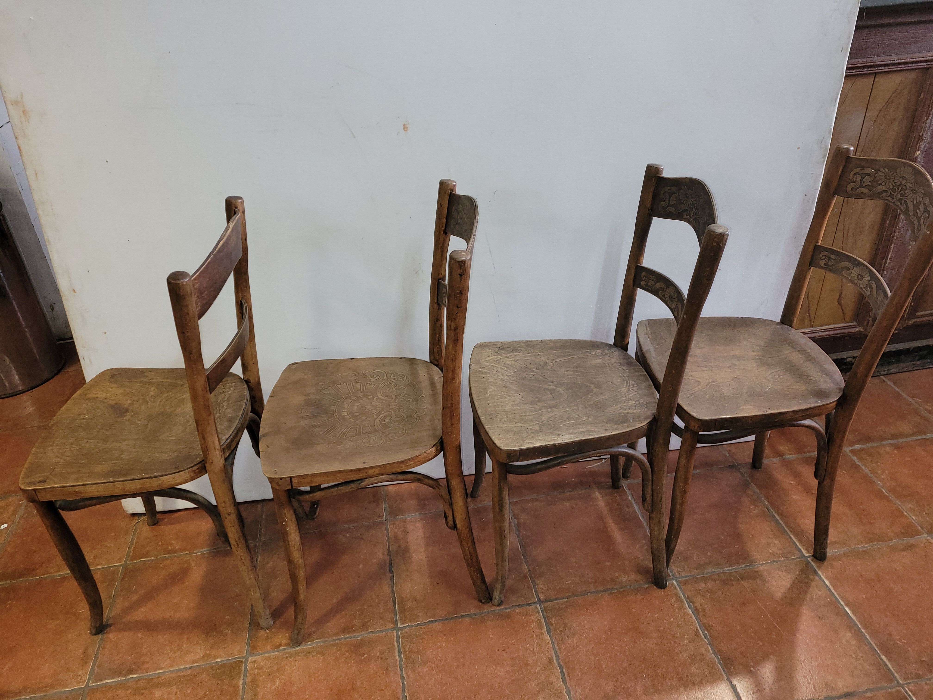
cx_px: 466
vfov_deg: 53.1
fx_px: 701
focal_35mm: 26
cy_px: 350
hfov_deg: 67.3
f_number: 1.8
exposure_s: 1/33
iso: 125
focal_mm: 5.4
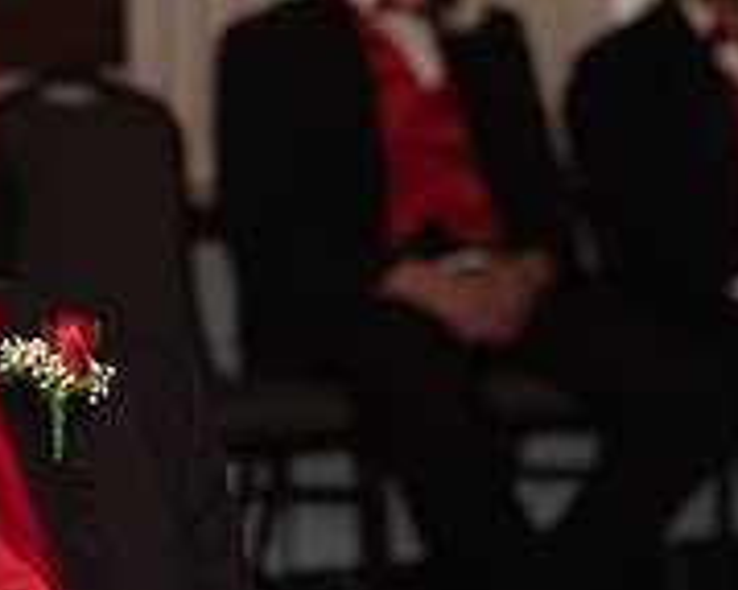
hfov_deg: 5.3
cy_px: 134
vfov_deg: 4.2
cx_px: 433
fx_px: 7968
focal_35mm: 365
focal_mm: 120
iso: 800
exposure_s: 1/200
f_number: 4
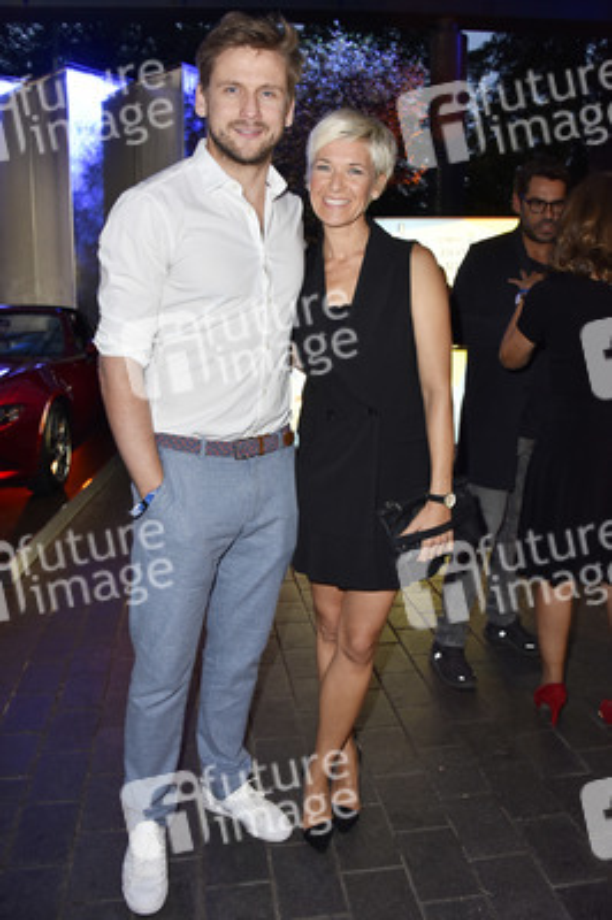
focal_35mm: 28
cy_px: 460
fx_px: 715
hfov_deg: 46.3
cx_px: 306
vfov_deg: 65.5
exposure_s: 1/80
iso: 800
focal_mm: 28
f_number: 5.6
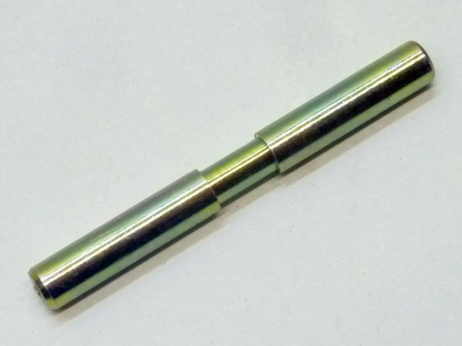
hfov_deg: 34.9
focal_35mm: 55
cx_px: 231
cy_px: 173
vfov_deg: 26.6
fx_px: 734
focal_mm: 9.1
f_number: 3.9
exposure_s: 1/40
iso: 320
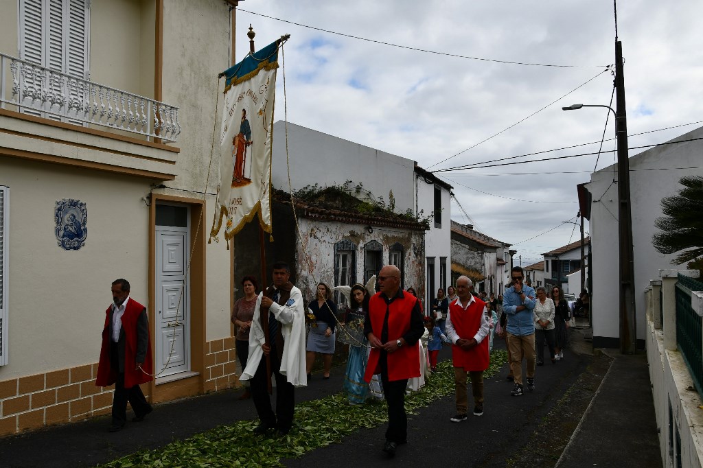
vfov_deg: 42.3
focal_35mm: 31
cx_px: 352
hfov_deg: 60.3
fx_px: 605
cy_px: 234
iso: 100
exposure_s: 1/320
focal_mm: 21
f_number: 9
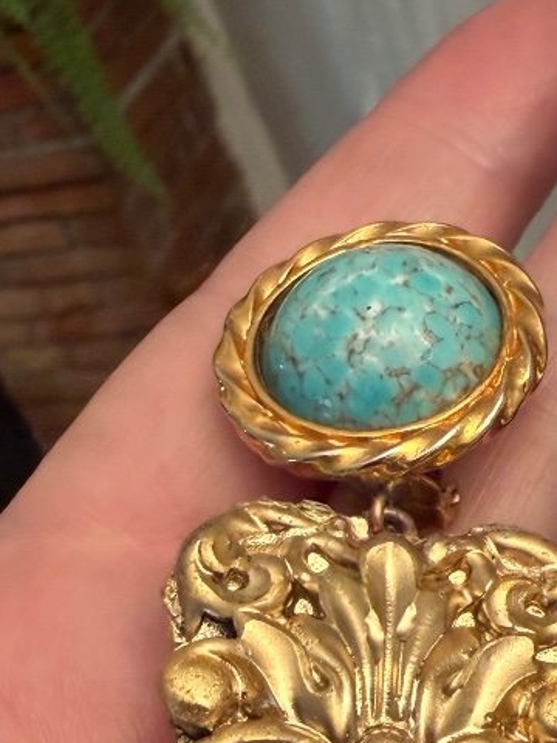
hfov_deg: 21.5
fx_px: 1395
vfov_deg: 27.7
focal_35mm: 65
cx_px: 610
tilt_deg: -43.7
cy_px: 776
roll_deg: +14.6
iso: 320
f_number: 2.2
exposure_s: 1/100
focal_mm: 2.22
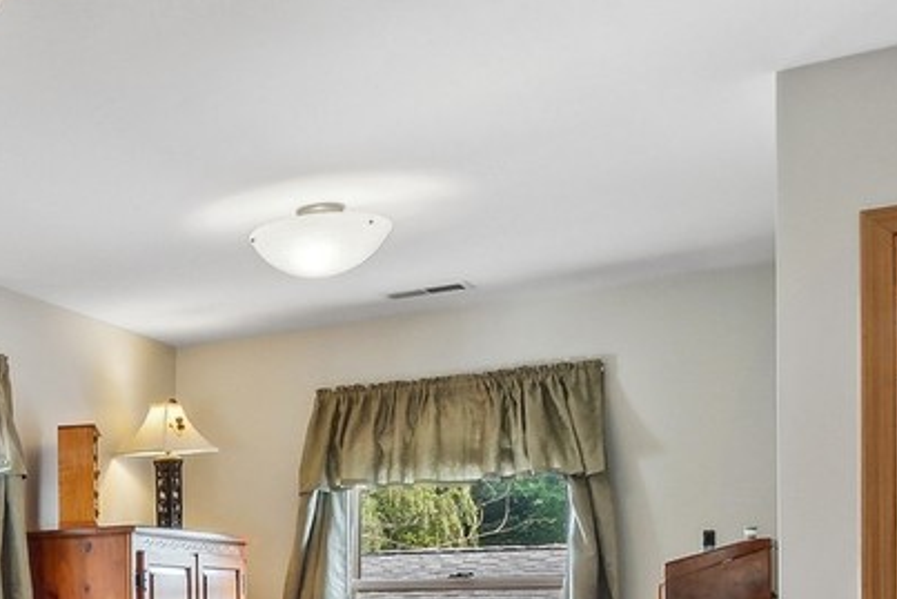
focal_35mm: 52
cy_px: 668
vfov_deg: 24.2
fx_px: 1296
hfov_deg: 31.6
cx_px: -191
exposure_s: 1/8
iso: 400
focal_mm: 7
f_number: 8
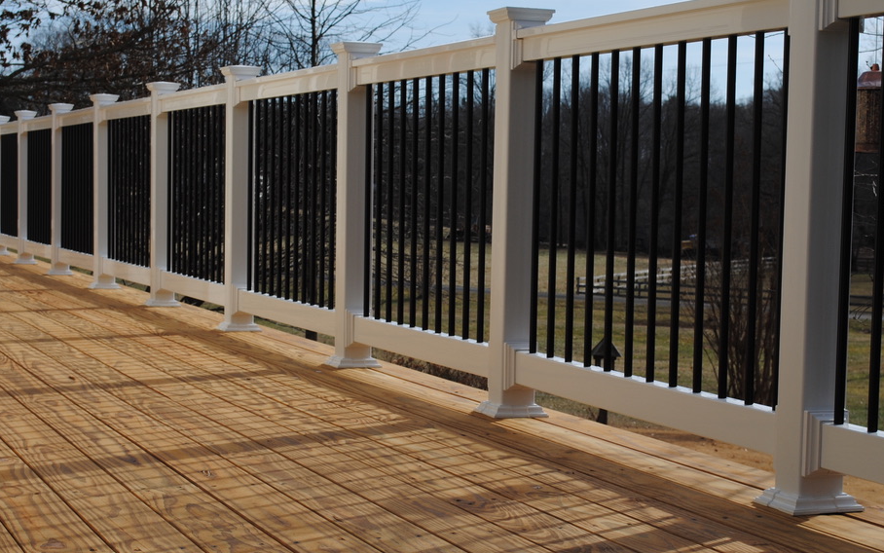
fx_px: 1759
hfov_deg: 28.2
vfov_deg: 17.9
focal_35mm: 73
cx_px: 490
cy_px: 314
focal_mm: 40
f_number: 9
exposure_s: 1/320
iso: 100
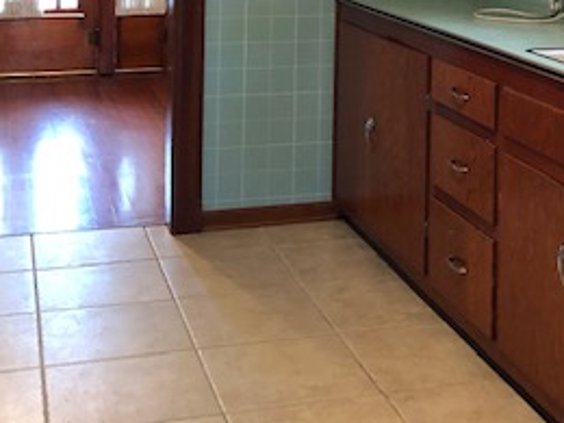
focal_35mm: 69
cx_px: 380
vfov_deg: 20.0
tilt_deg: -0.1
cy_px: -87
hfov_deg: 28.0
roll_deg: +0.3
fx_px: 1124
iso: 100
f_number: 1.8
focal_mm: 4
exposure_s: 1/15
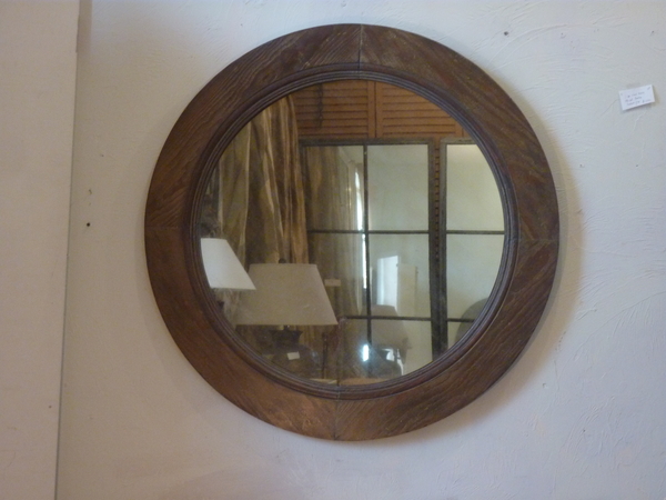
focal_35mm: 78
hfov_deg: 25.0
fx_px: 1501
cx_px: 333
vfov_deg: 18.9
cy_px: 250
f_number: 4.2
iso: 400
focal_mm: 12.8
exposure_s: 1/20
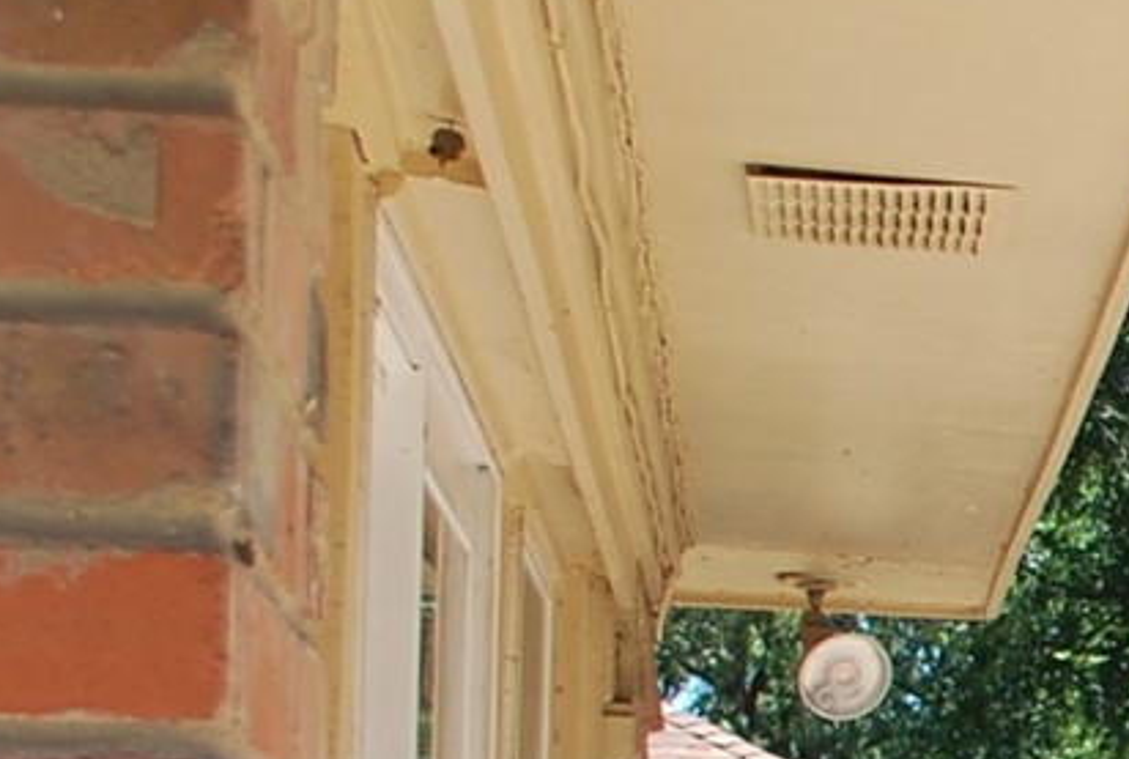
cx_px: 2680
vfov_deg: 7.2
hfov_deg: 9.6
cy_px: 1249
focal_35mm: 189
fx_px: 5942
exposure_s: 1/125
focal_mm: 24
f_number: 5.6
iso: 100
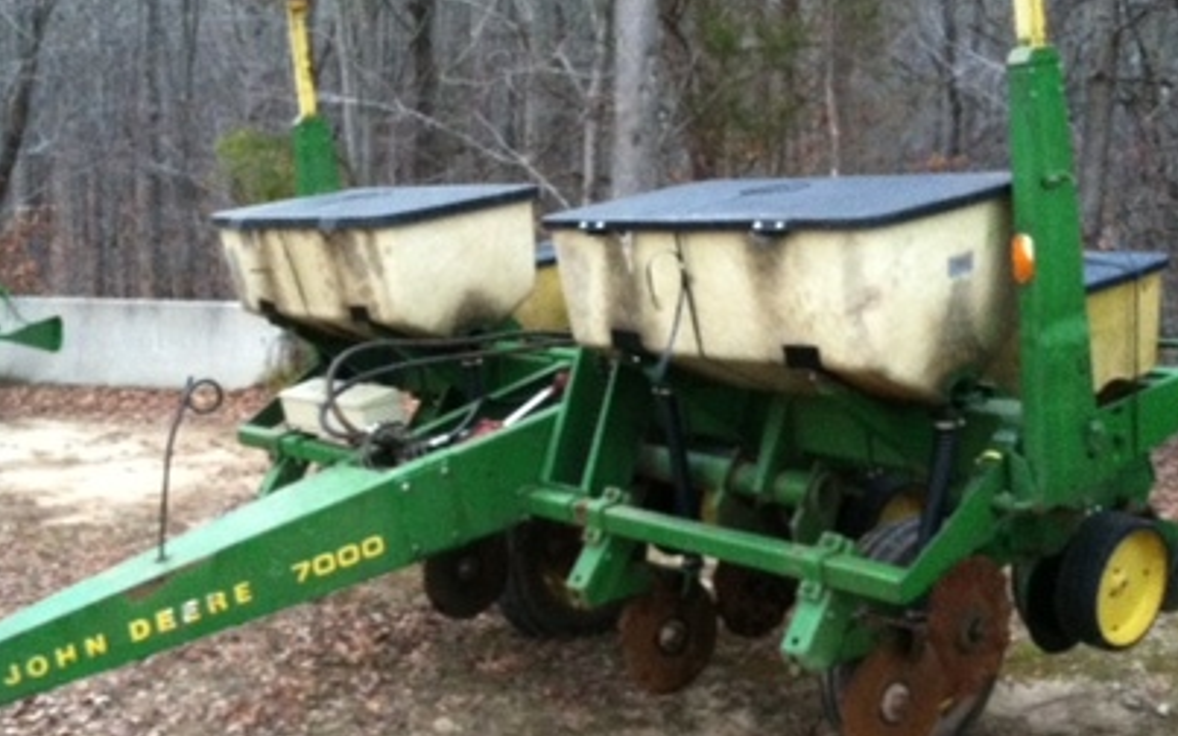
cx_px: 529
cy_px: 394
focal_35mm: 50
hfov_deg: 40.2
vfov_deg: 25.8
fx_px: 1605
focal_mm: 3.85
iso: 400
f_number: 2.8
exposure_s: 1/15
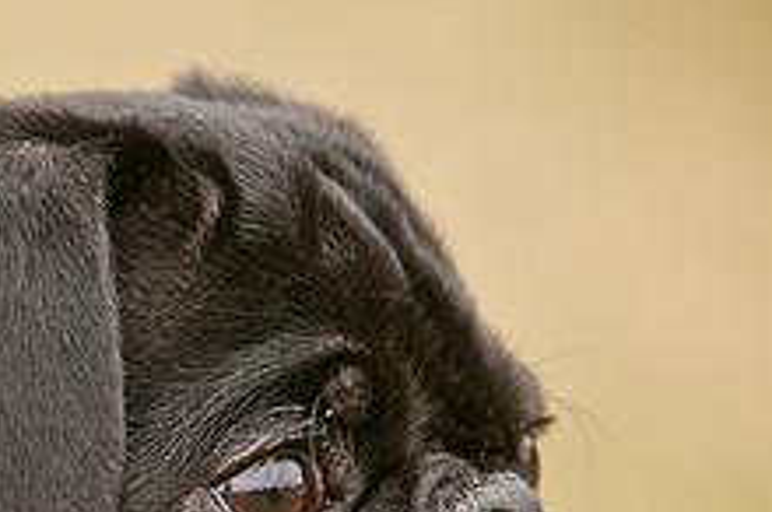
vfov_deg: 1.7
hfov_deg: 2.6
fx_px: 16959
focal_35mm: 792
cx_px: -207
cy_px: 668
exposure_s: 1/160
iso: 200
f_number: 5
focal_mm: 200
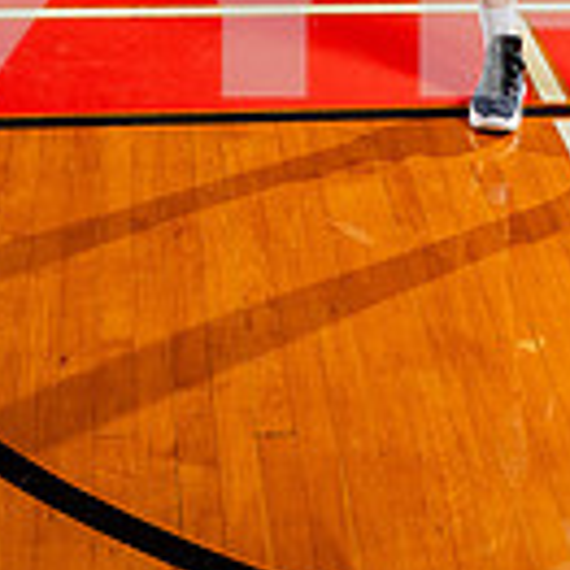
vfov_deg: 14.4
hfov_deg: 15.7
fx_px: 2068
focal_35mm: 111
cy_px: -339
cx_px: 379
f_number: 5.6
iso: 100
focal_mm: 38
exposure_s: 1/250
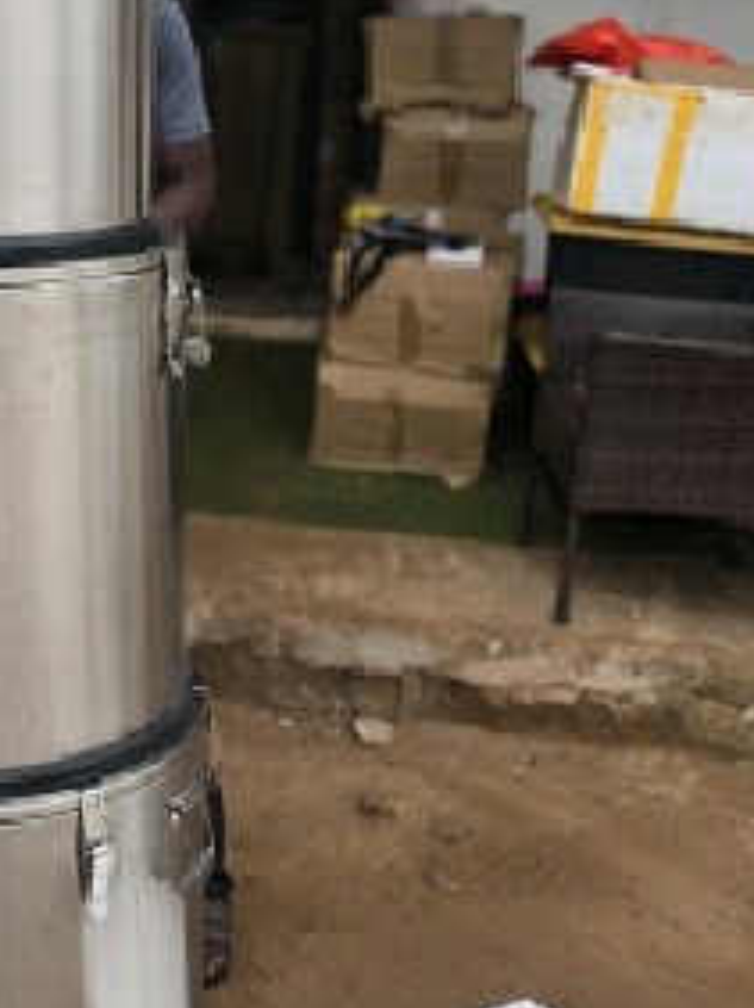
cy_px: 318
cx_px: 25
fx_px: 1425
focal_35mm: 49
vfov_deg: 38.4
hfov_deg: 28.1
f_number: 1.7
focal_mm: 6.3
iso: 32
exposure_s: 1/370
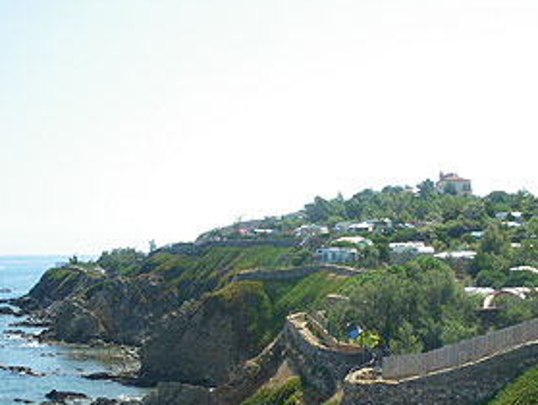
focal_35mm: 58
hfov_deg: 32.8
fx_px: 903
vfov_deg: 24.9
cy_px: 318
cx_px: 368
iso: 64
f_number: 5.4
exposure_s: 1/160
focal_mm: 6.3
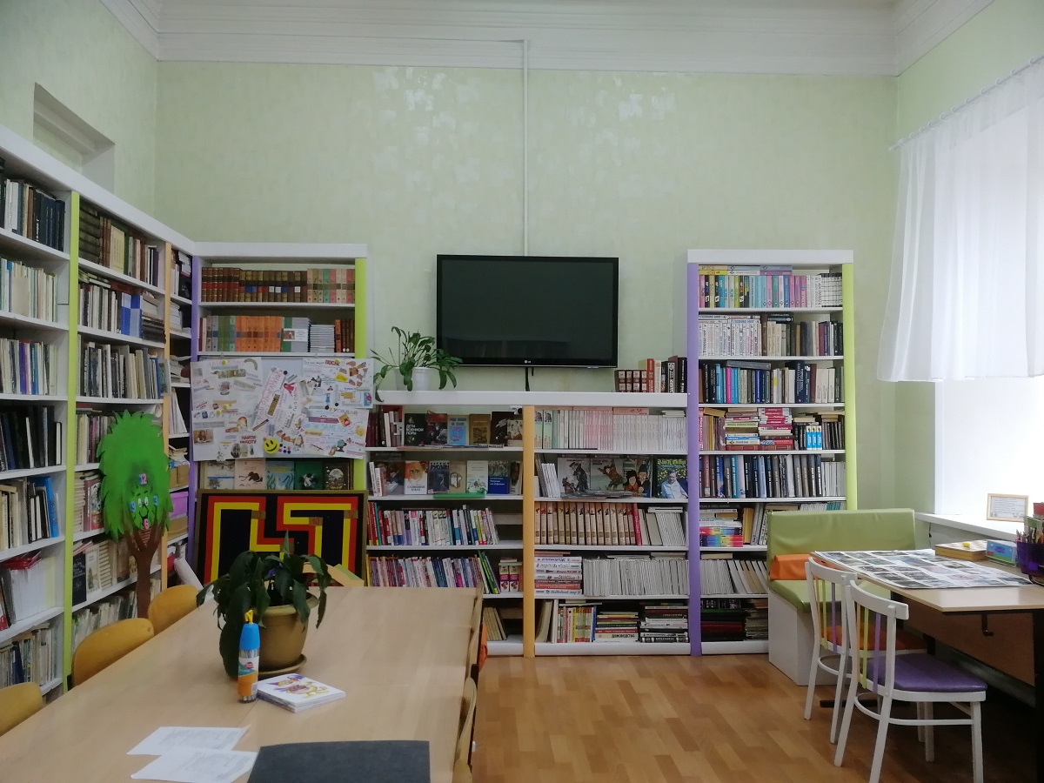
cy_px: 392
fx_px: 814
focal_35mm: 27
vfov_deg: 51.4
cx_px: 522
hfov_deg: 65.3
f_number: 2.2
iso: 125
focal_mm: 3.95
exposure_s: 1/50
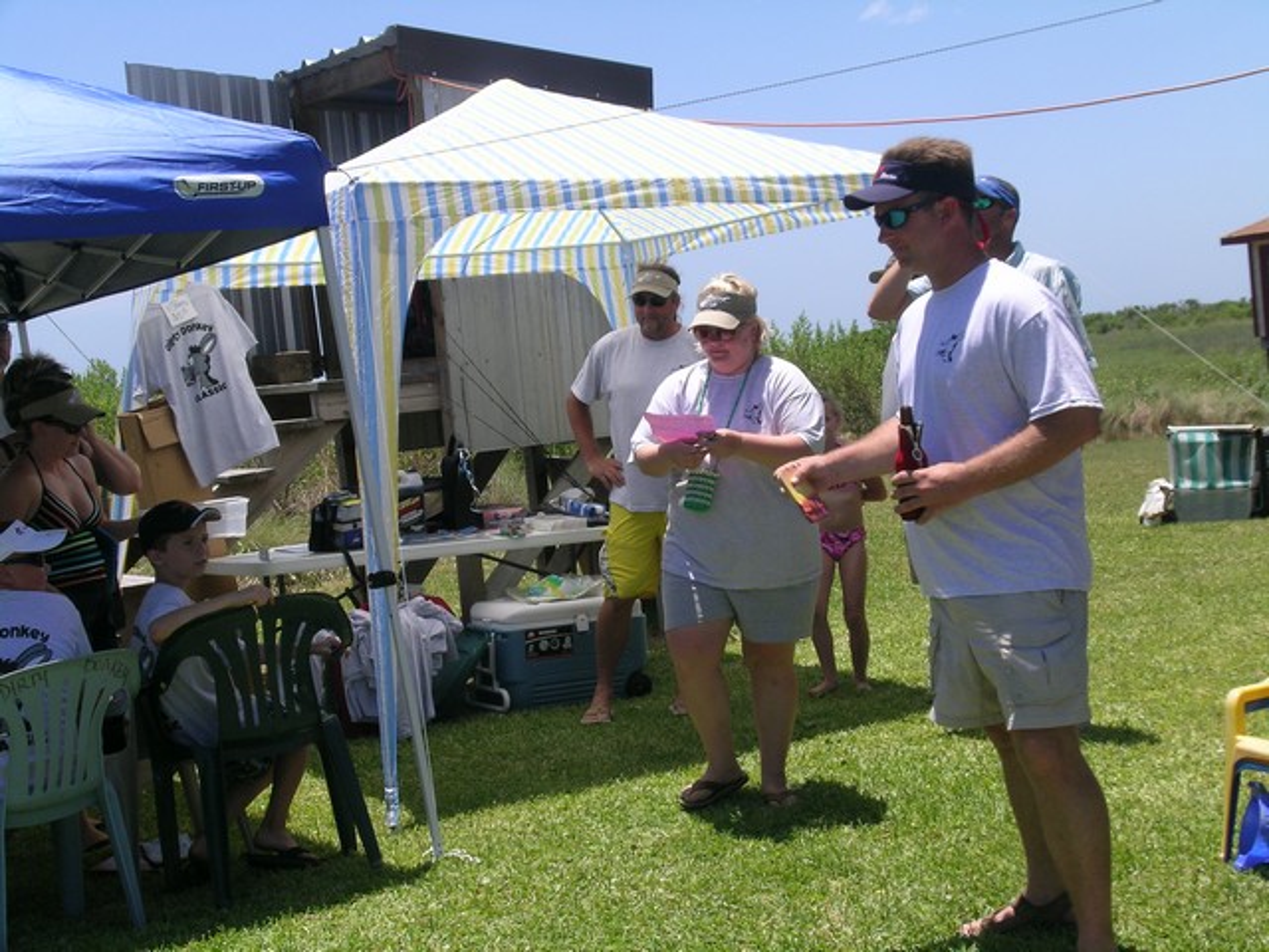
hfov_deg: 36.2
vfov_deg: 27.5
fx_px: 1943
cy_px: 476
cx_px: 634
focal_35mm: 53
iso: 50
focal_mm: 11.1
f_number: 7.9
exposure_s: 1/185
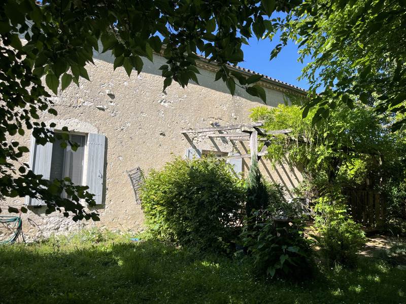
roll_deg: -0.9
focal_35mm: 26
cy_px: 152
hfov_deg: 67.3
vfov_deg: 53.1
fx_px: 305
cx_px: 203
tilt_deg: +6.0
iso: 50
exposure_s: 1/1957
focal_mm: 5.1
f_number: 1.6
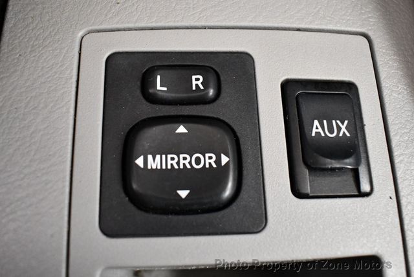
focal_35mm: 36
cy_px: 138
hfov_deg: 53.1
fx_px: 414
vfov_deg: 36.9
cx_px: 207
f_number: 3.5
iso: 3200
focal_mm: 18
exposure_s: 1/100
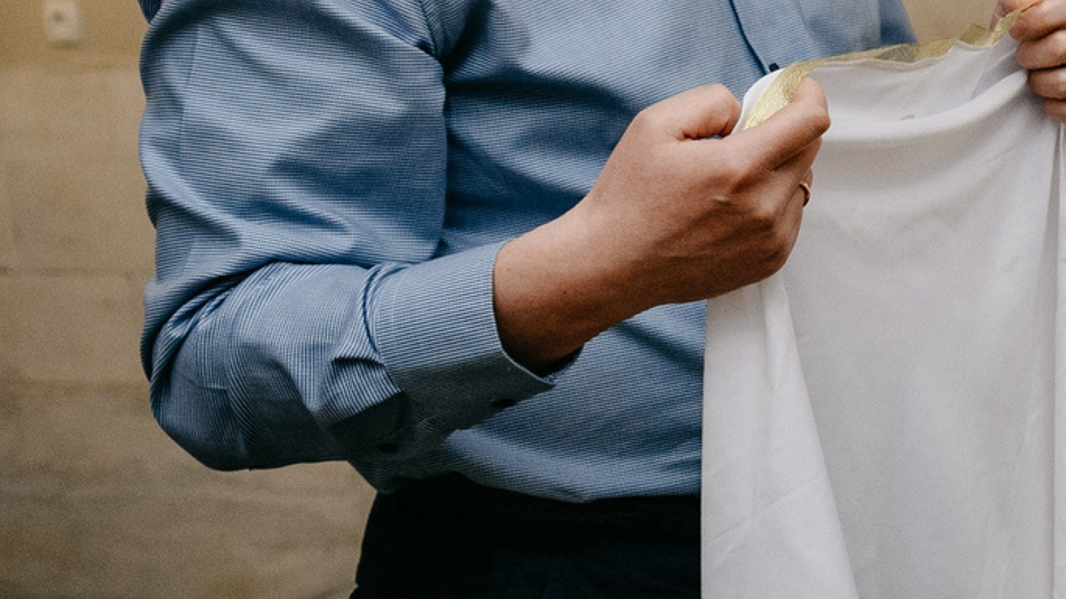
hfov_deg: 19.1
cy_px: 72
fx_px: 2656
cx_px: 1718
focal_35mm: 94
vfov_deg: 12.8
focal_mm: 24
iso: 640
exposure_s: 1/160
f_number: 3.5
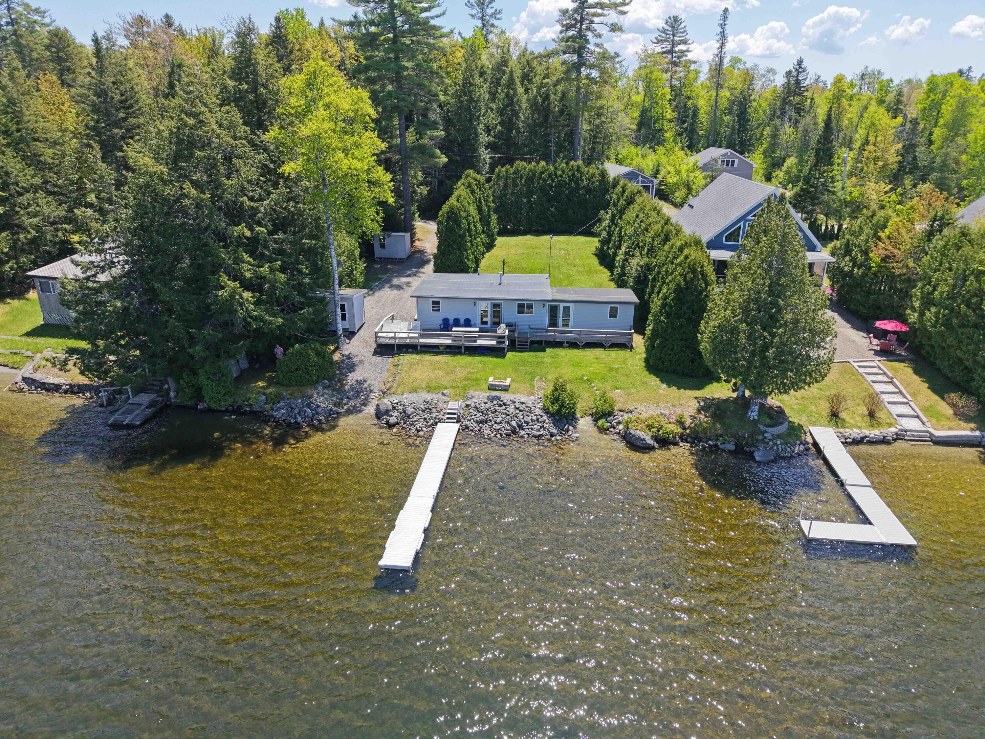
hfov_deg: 71.6
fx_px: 683
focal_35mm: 24
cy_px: 370
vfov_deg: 56.8
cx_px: 492
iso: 390
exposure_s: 1/3200
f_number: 1.8
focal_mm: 8.67
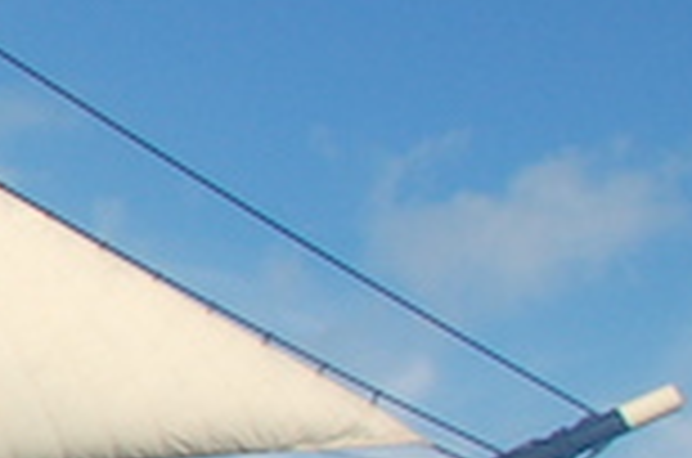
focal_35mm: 180
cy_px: 366
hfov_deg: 8.8
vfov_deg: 7.6
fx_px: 3453
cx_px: -1541
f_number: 10
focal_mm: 18
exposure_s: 1/400
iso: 200
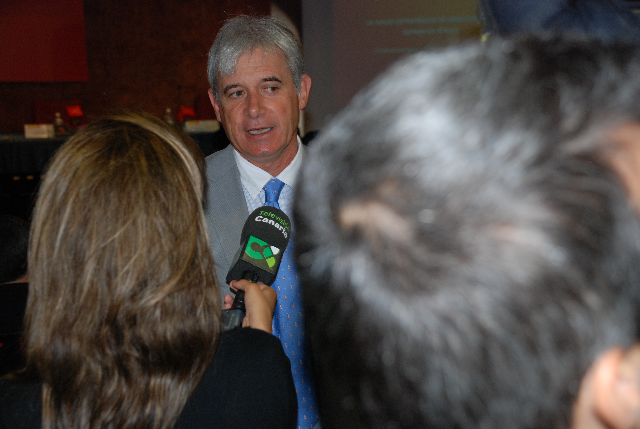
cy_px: 214
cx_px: 320
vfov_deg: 20.7
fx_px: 1175
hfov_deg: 30.5
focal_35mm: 66
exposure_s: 1/60
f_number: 4.8
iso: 320
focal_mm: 44
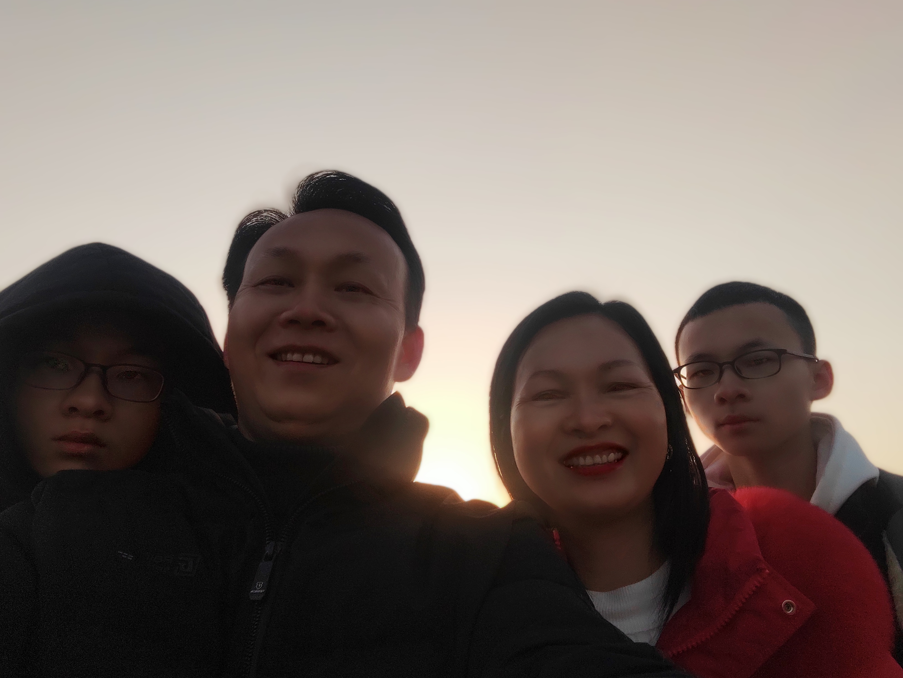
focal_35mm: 19
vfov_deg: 68.7
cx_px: 452
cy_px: 339
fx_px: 496
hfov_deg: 84.7
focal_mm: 2.87
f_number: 2.2
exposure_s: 1/239
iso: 100
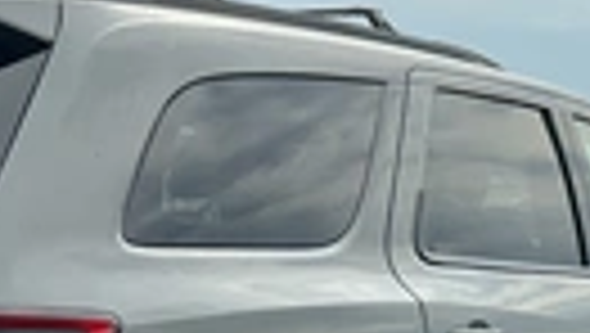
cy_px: 400
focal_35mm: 93
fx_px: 1456
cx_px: 126
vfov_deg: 12.7
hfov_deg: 22.6
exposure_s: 1/1015
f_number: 1.8
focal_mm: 3
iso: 25
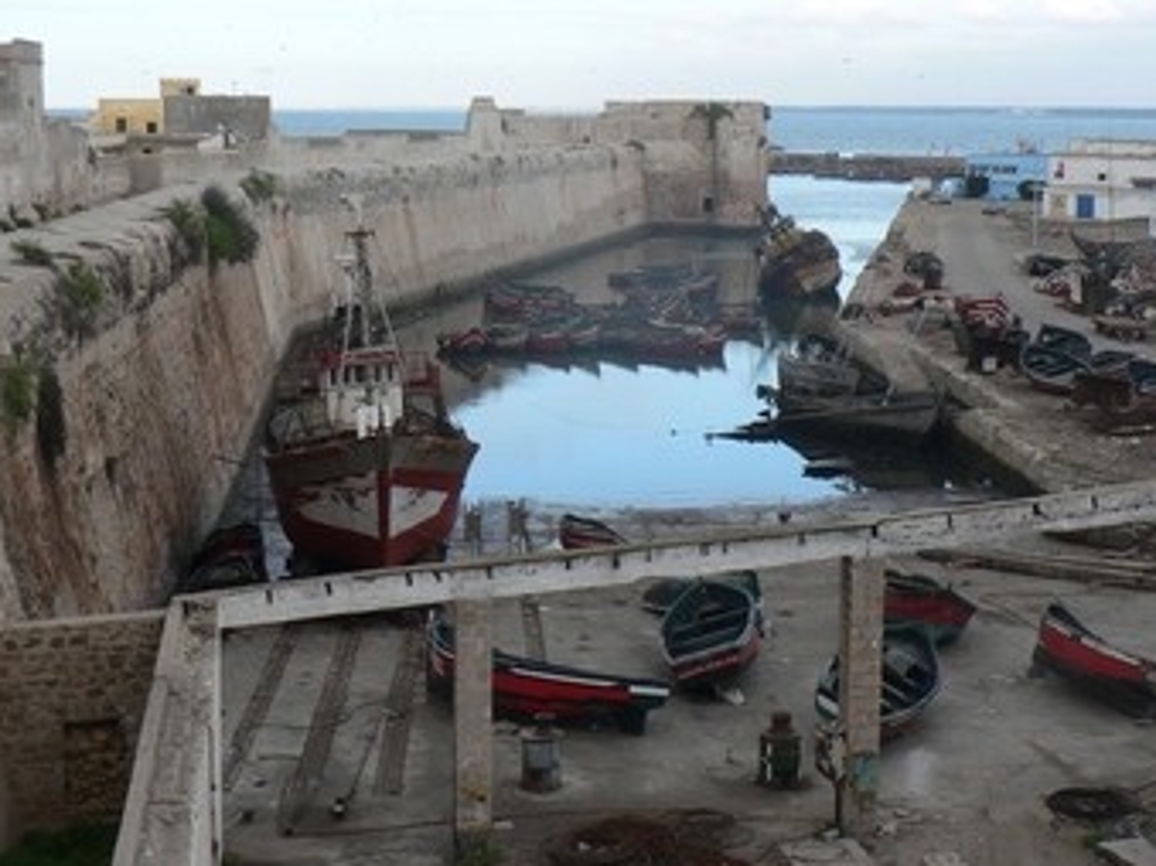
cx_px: 655
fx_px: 2036
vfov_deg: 24.0
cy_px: 326
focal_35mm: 61
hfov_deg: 31.7
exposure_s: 1/160
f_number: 4
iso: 80
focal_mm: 7.6
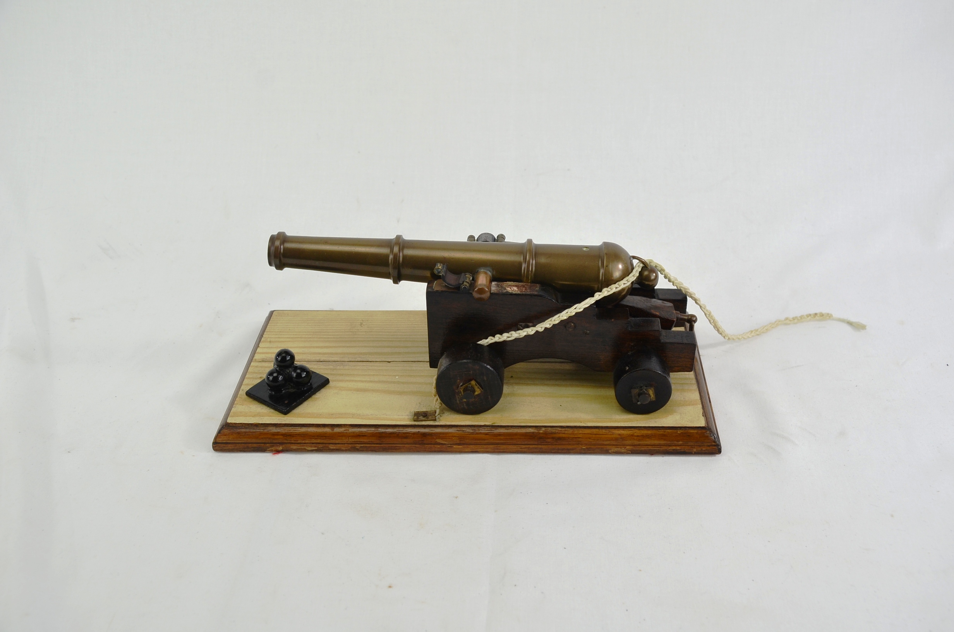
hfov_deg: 49.6
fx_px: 1031
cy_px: 316
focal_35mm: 39
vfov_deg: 34.1
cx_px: 477
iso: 250
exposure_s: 1/125
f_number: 5.6
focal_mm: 26
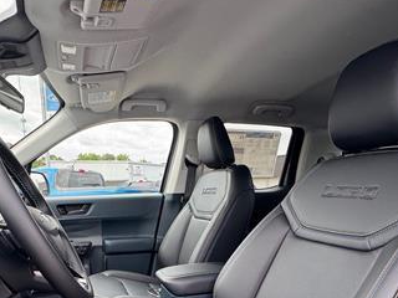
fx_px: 322
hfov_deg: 62.8
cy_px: 250
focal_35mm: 28
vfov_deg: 46.4
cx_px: 158
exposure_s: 1/129
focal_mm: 2.22
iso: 40
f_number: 2.2
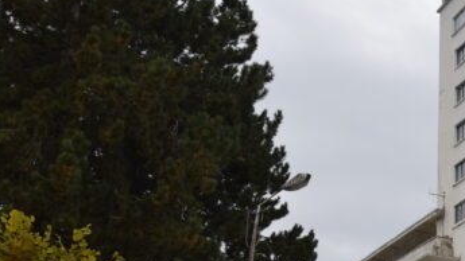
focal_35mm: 63
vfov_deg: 18.7
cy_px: 246
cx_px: 512
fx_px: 777
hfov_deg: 29.9
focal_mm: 18
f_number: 8
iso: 400
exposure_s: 1/250
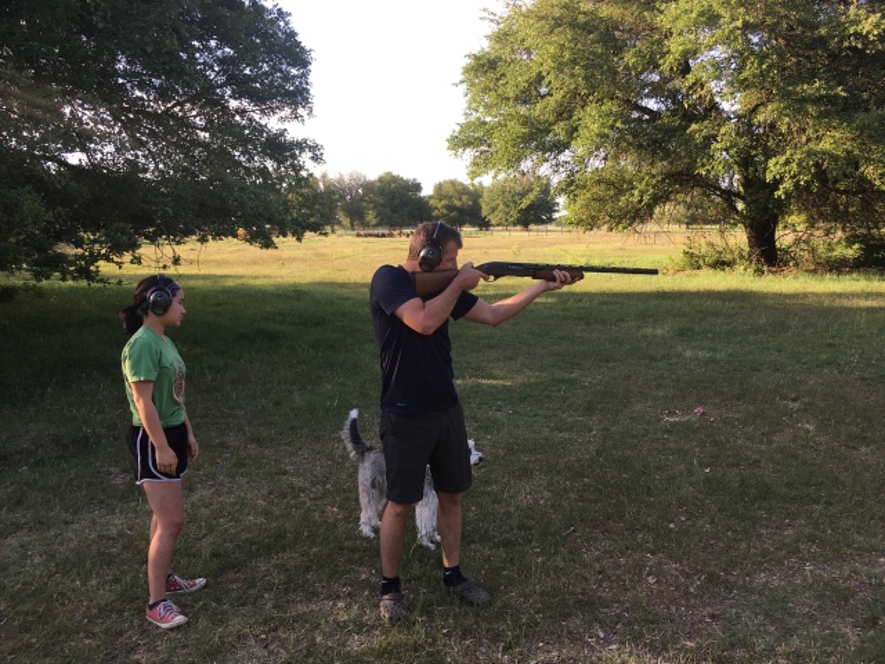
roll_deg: +1.8
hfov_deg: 61.7
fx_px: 741
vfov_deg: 48.2
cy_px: 332
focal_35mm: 29
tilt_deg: -7.4
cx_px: 442
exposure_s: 1/255
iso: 25
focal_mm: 4.15
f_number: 2.2
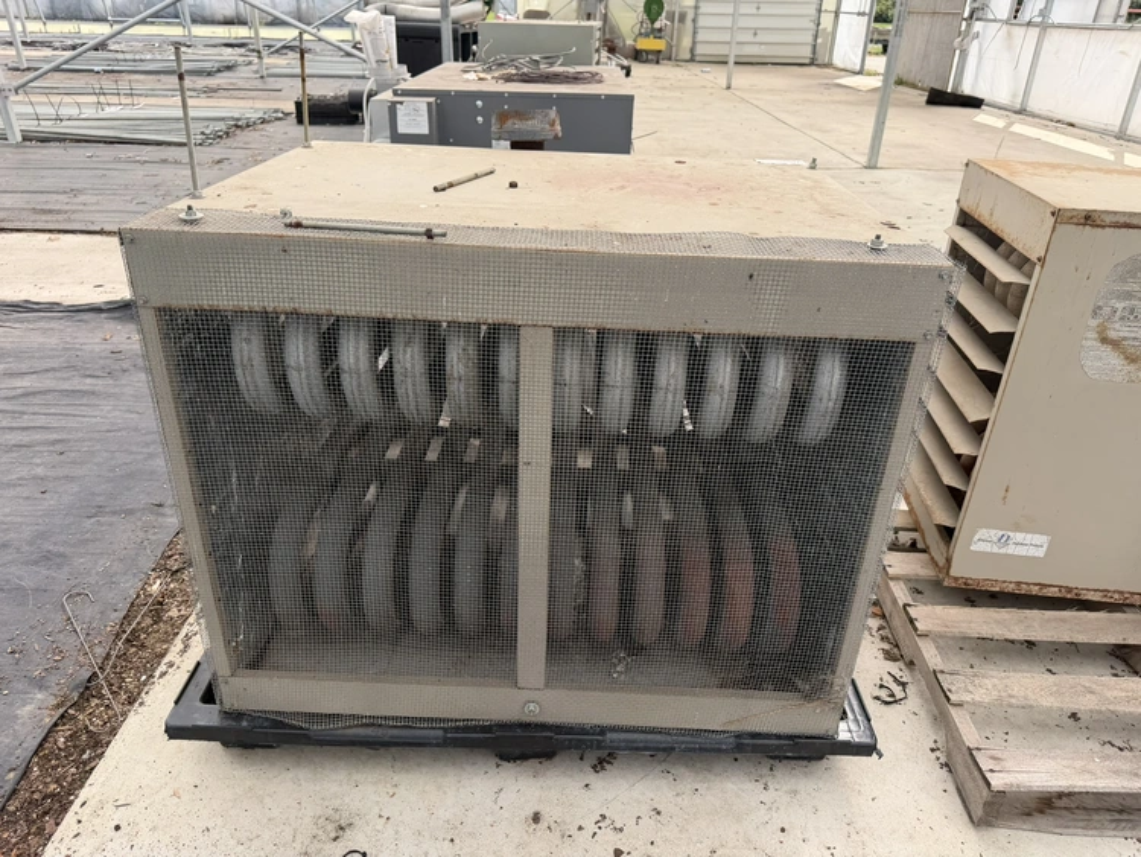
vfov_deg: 56.8
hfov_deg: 71.6
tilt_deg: -27.4
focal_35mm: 24
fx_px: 791
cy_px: 428
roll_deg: -1.4
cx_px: 570
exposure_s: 1/1585
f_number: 1.78
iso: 80
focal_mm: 6.76
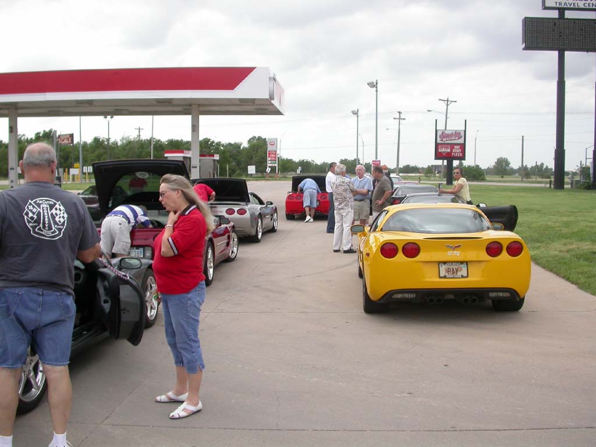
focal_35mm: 38
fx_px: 654
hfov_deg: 49.0
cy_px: 224
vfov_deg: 37.7
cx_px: 298
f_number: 2.6
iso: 100
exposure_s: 1/1000
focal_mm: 7.85
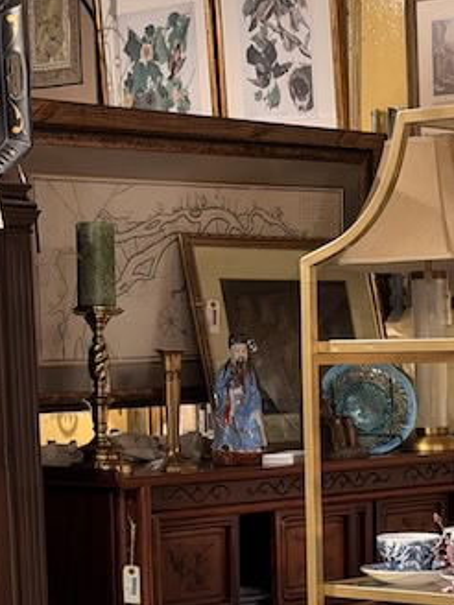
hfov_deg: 12.5
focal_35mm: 117
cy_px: 664
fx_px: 2046
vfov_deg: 16.3
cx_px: 454
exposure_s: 1/60
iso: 125
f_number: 1.8
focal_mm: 6.8
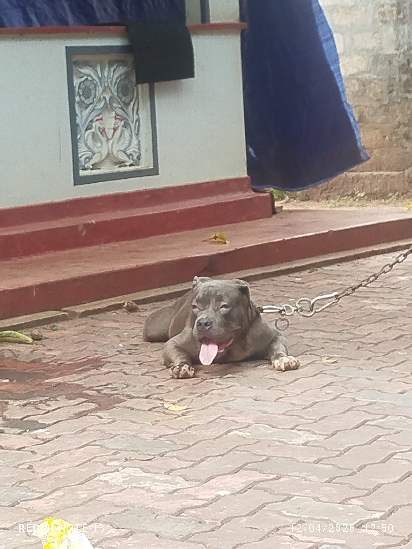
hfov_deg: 14.8
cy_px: 274
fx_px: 1587
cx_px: 206
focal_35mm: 100
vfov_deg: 19.6
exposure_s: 1/50
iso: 80
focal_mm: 5.31
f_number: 1.7
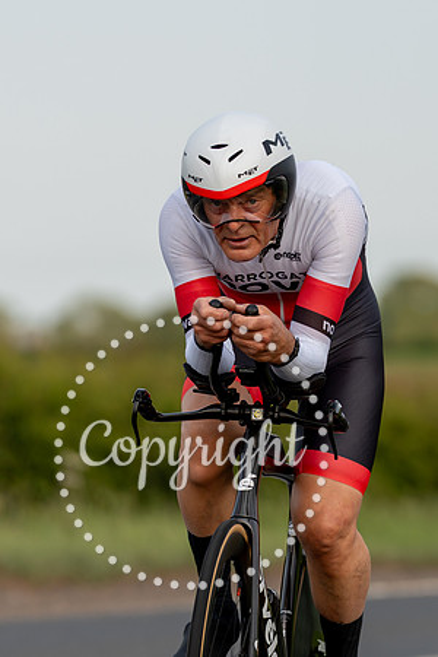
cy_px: 349
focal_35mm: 458
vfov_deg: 4.5
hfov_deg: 3.0
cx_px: 323
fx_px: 8353
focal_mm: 197
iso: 125
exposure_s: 1/1000
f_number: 3.2
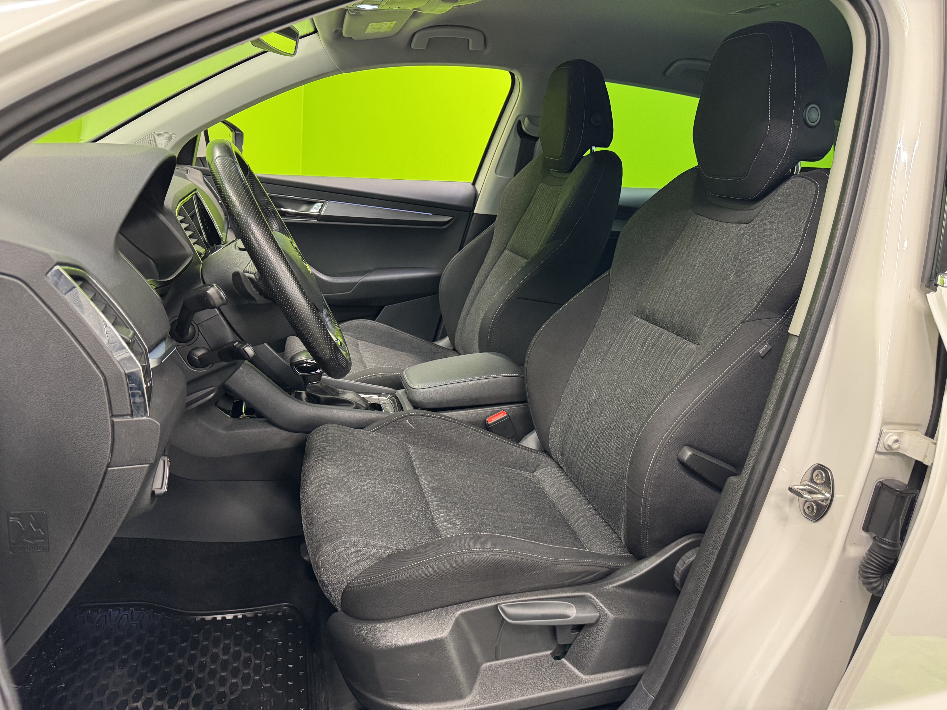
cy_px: 355
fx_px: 657
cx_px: 474
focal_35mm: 24
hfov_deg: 71.6
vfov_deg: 56.8
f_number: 1.78
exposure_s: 1/50
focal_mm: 6.76
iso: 320
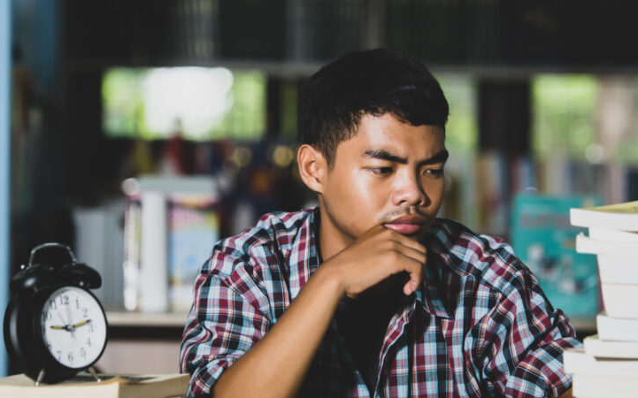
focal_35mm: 168
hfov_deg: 12.5
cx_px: 345
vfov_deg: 7.8
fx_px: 2920
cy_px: 224
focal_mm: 116
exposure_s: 1/160
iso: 400
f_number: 2.8
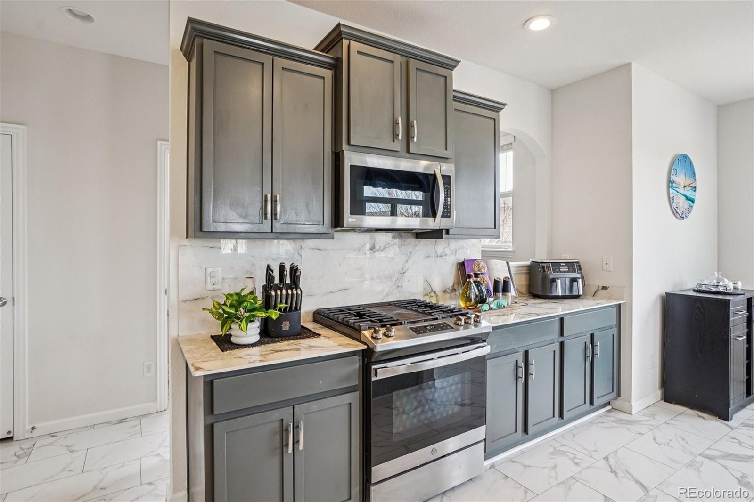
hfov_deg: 90.0
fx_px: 377
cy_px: 251
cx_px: 377
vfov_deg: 67.4
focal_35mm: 18
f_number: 8
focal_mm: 12
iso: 400
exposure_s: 1/20
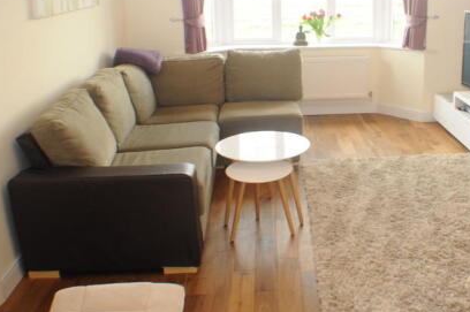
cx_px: 363
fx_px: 691
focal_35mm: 53
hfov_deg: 36.5
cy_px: 105
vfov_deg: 25.3
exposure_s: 1/5
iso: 400
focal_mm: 22
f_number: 10
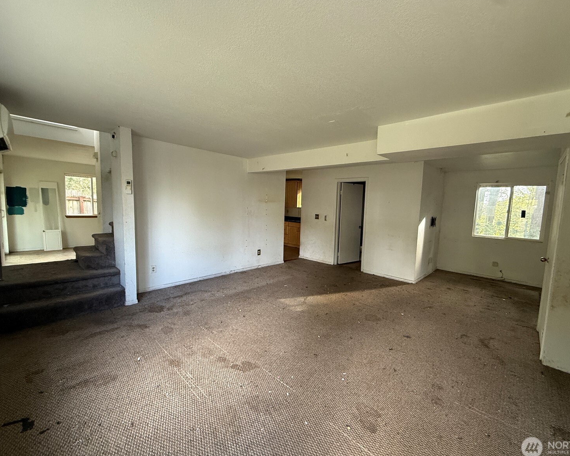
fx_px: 253
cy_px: 229
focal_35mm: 15
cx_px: 310
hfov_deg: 96.6
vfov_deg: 84.0
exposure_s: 1/87
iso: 400
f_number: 2.2
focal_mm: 2.22
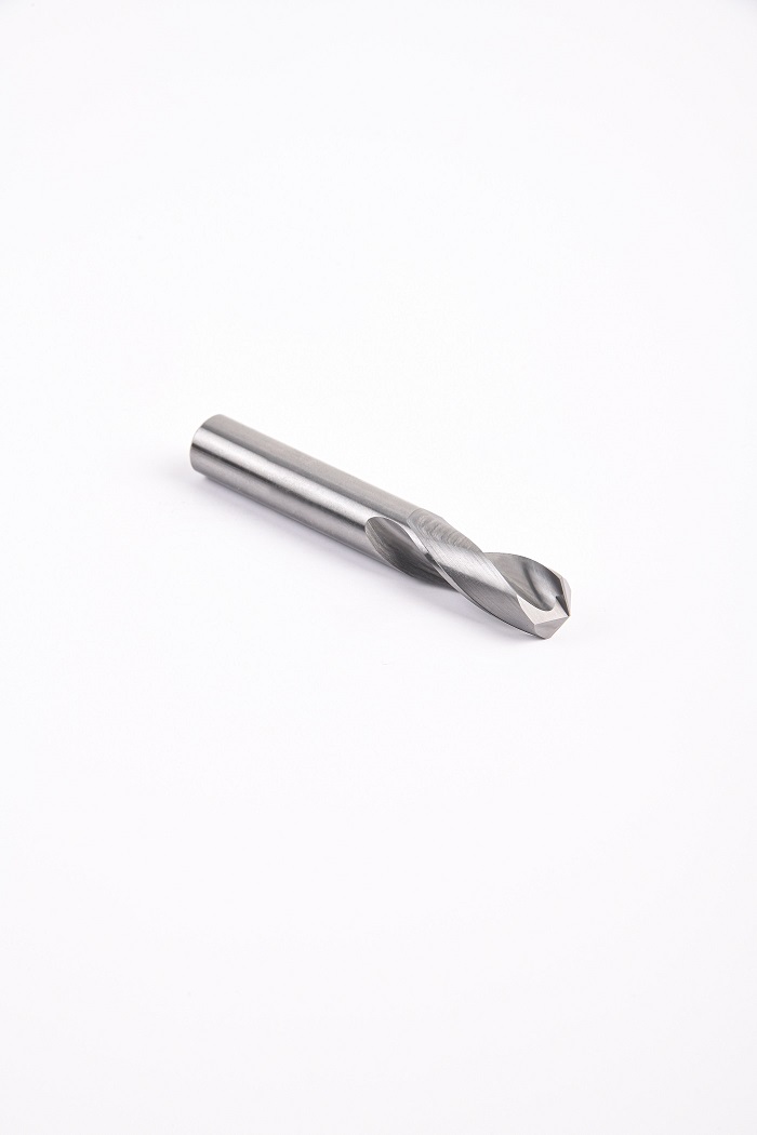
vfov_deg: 20.8
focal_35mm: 98
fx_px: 3091
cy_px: 568
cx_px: 378
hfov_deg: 14.0
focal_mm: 98
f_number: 16
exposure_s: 1/125
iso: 160
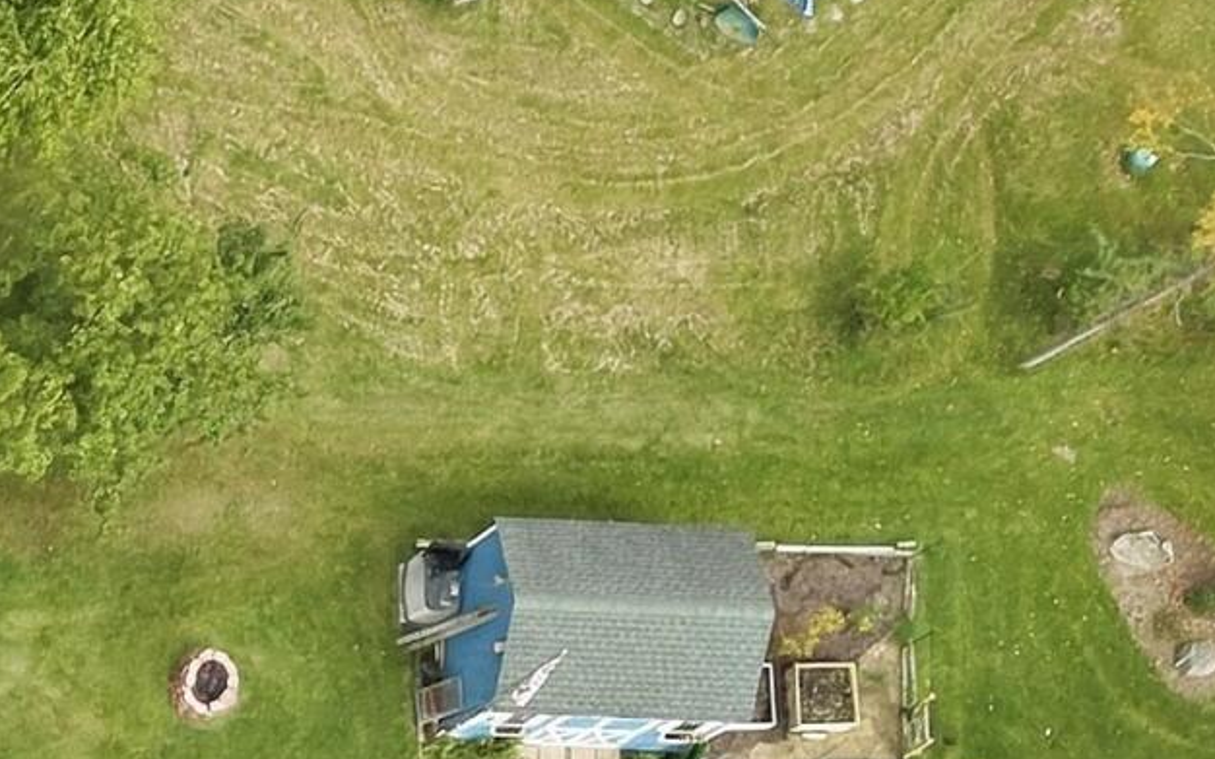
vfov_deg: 9.7
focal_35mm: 122
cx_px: -1425
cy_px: 1691
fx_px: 4039
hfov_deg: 13.7
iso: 100
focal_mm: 8.7
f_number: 1.8
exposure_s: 1/1250
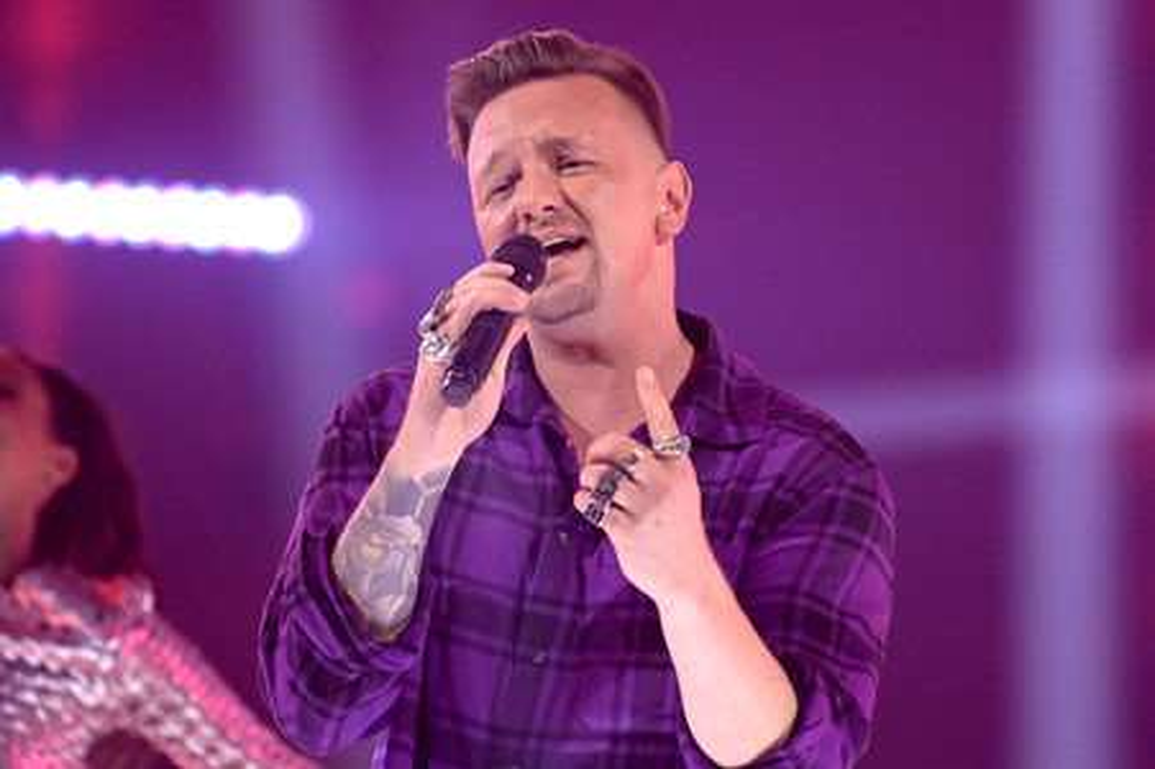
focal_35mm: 500
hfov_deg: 4.1
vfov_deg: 2.7
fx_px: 16029
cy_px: 384
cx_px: 578
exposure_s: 1/400
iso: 8000
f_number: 5.6
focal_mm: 500
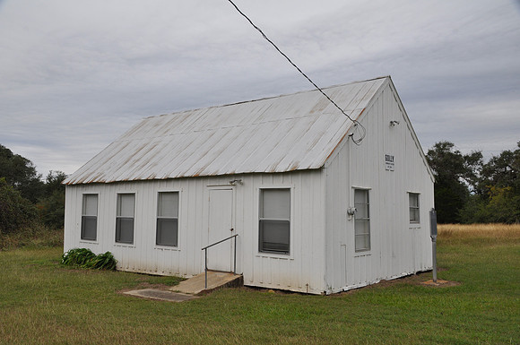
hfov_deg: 53.2
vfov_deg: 36.8
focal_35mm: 36
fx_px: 519
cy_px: 172
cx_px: 260
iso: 200
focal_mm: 24
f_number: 13
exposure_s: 1/160
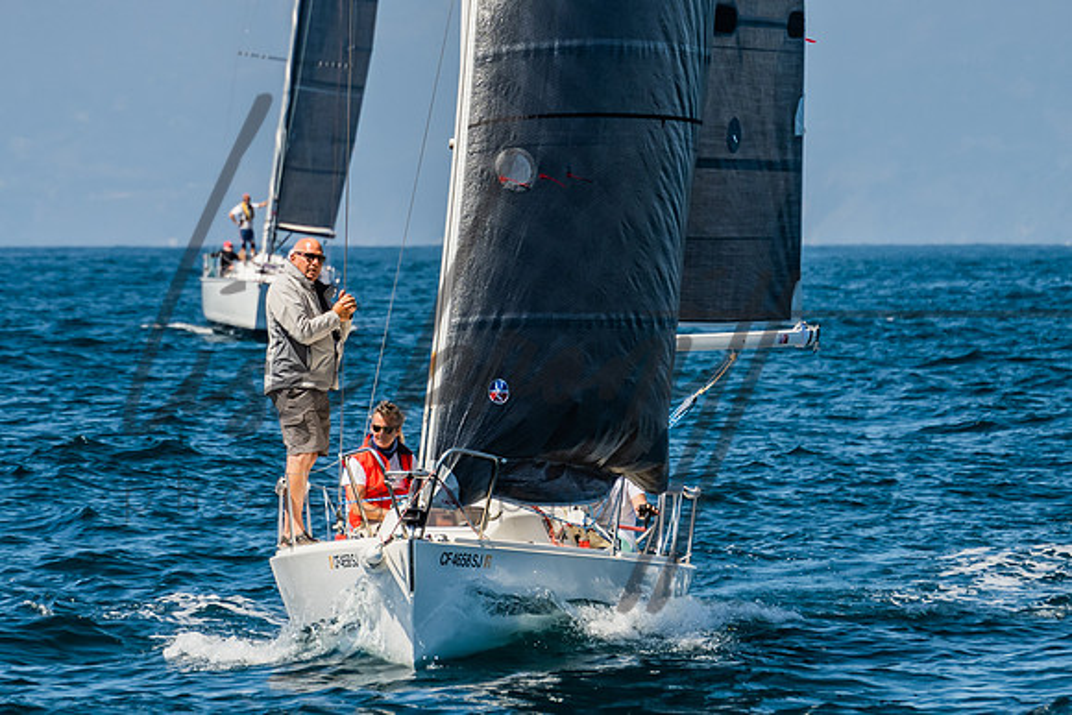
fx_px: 13134
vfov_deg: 3.1
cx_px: 364
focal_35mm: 441
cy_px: 161
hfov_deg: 4.7
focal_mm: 180
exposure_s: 1/400
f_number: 6.3
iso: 160
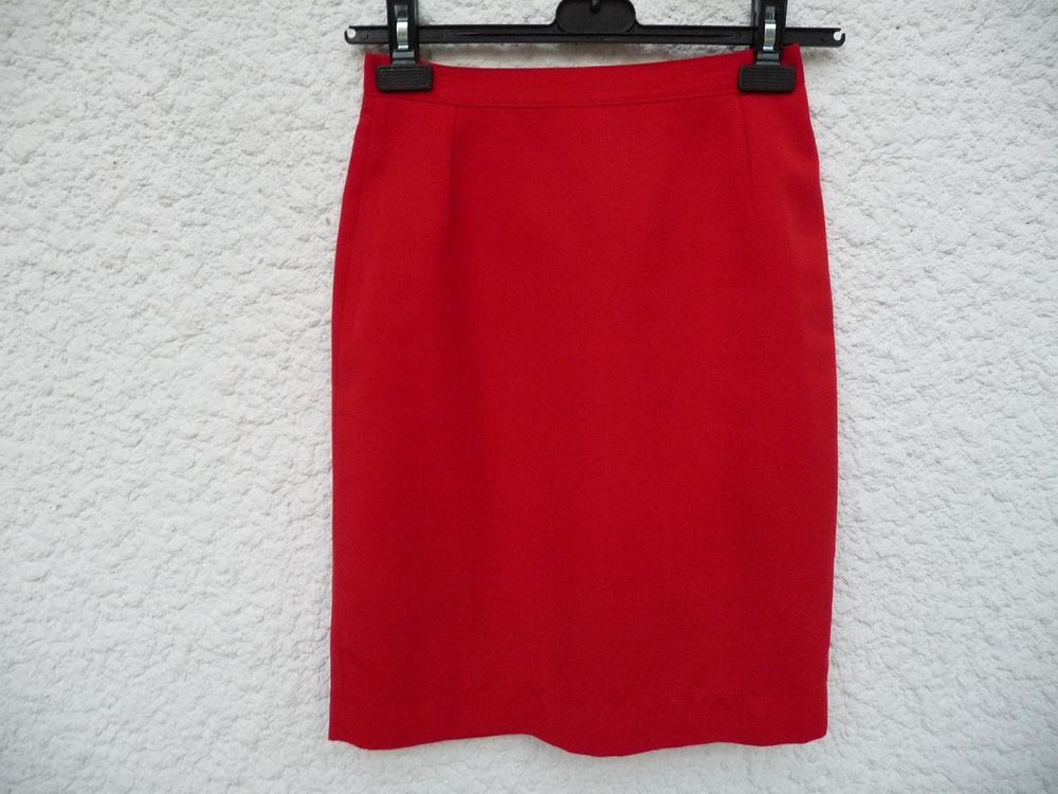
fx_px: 856
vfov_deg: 49.7
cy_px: 397
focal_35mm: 28
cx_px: 529
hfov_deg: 63.4
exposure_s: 1/15
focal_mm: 4.7
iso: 400
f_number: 3.3
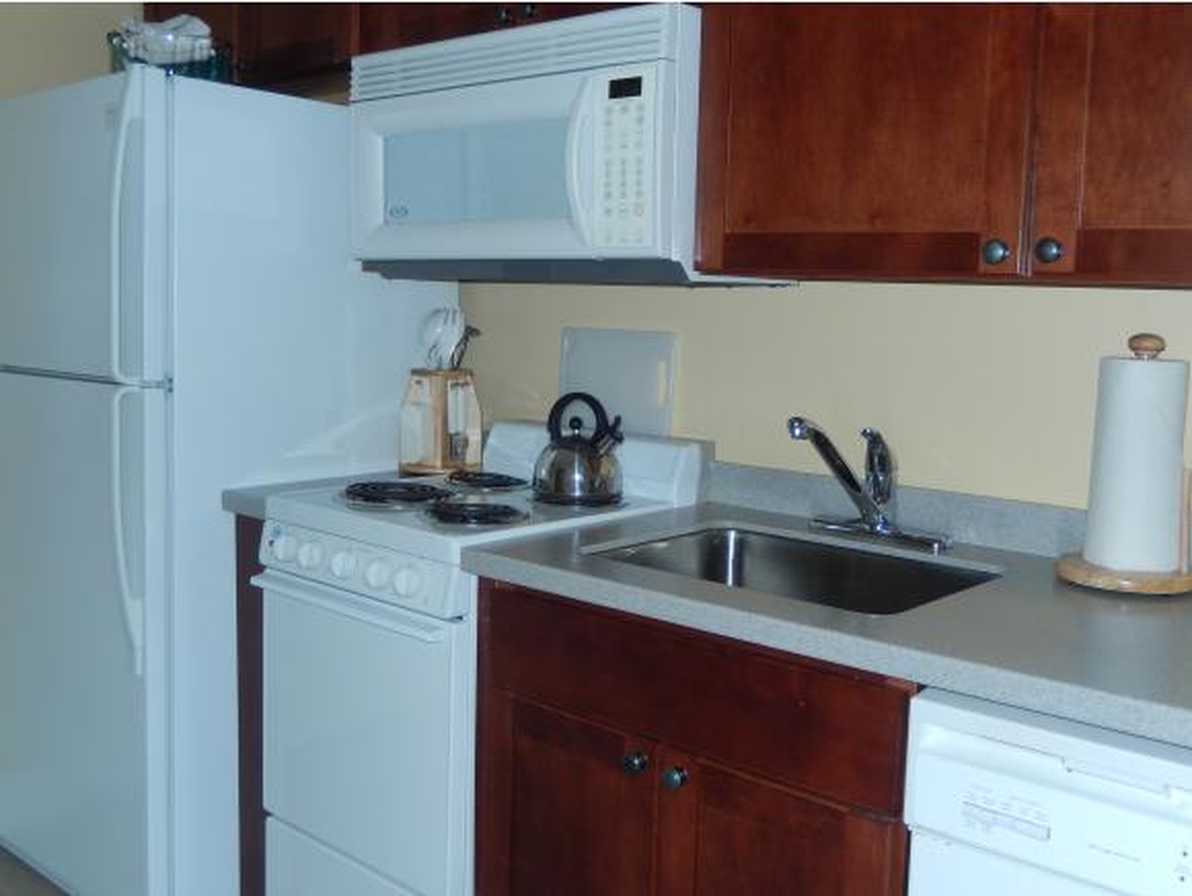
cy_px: 448
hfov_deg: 51.3
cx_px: 596
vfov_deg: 39.7
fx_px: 1241
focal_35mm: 36
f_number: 4
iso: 200
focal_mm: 6.5
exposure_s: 1/30
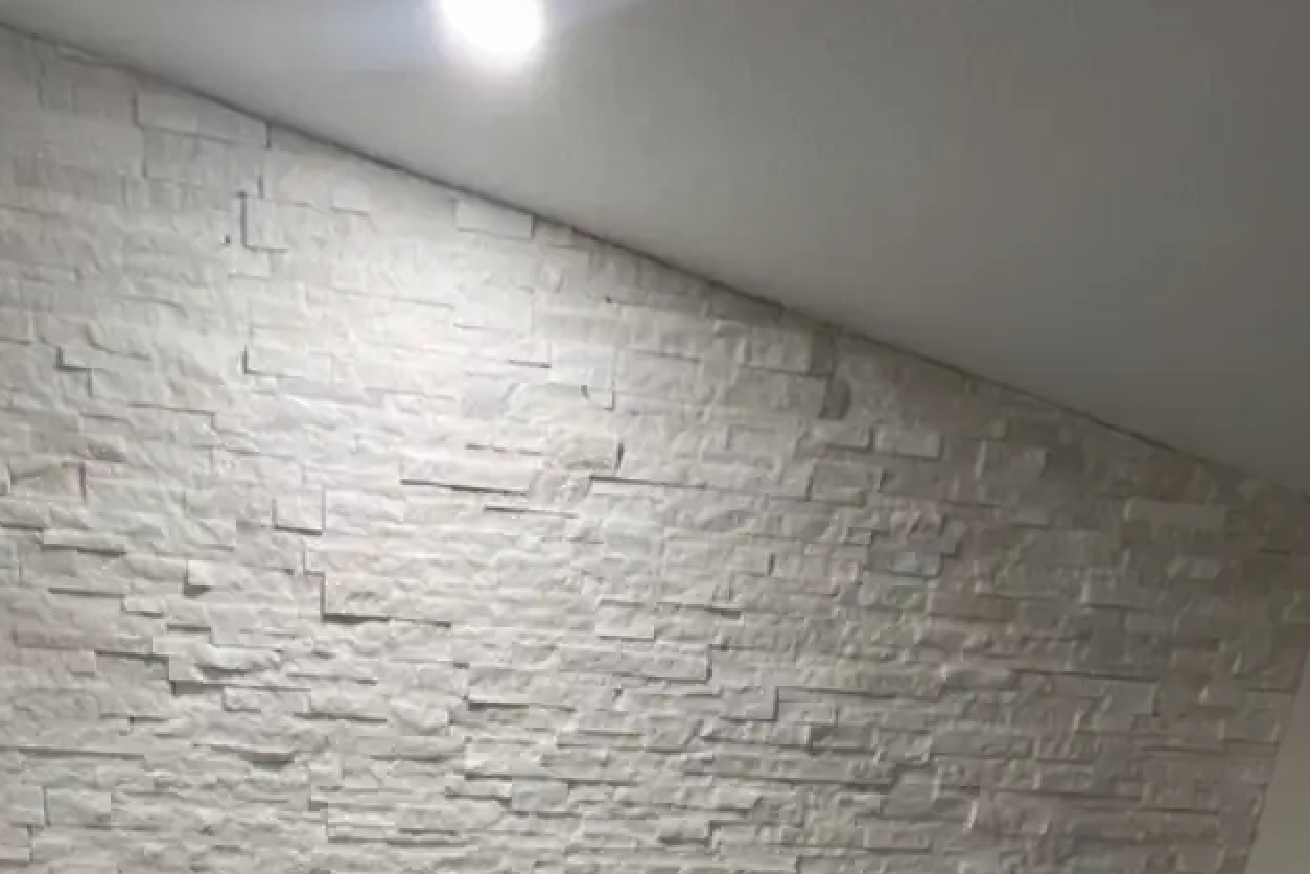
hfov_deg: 75.2
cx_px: 520
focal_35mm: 23
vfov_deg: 41.9
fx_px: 837
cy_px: 990
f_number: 1.8
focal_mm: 1.57
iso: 160
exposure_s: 1/60
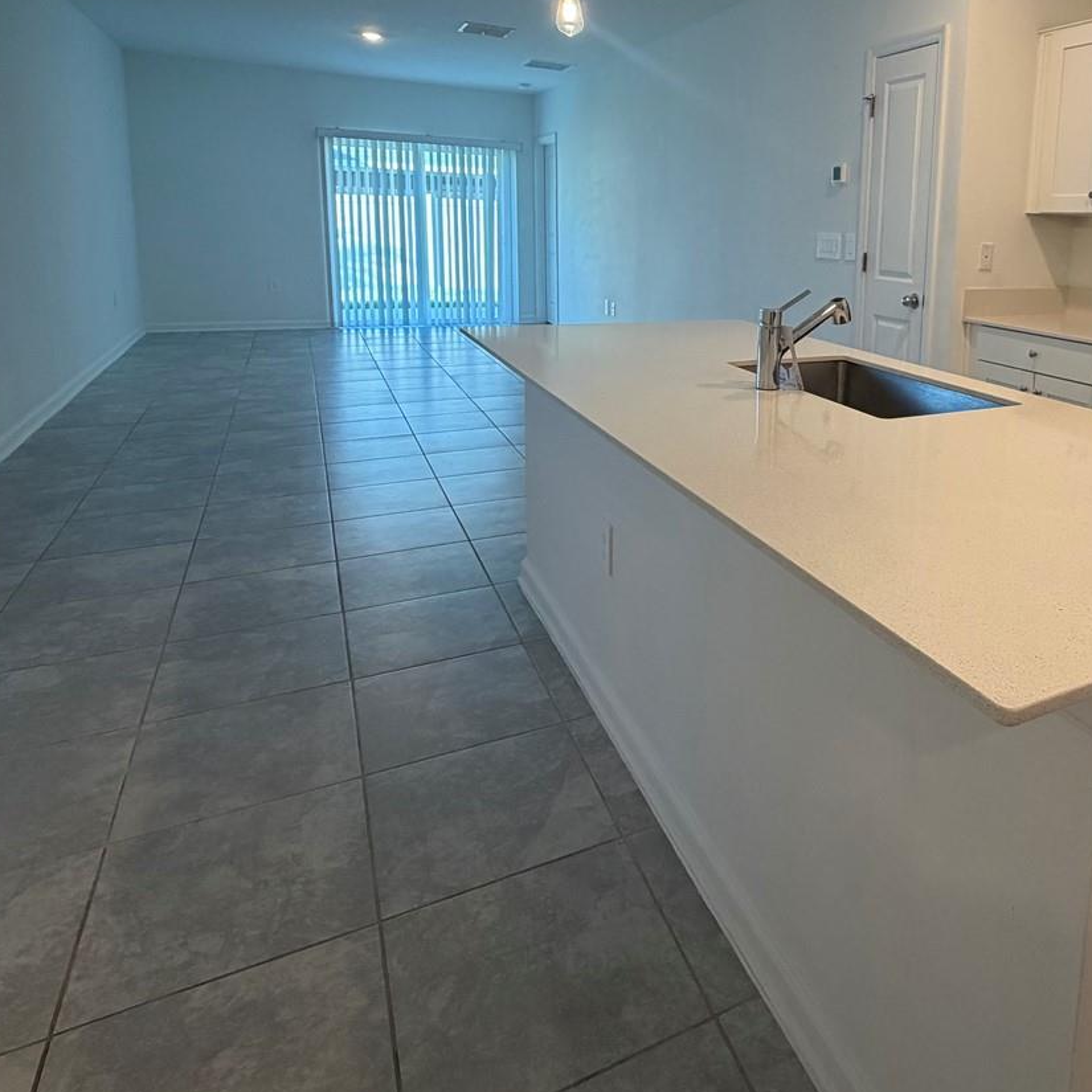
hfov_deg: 61.6
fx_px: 857
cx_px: 813
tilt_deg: -8.4
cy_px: 359
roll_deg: -1.0
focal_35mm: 24
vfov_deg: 63.3
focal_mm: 2.22
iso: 200
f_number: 2.2
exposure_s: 1/120
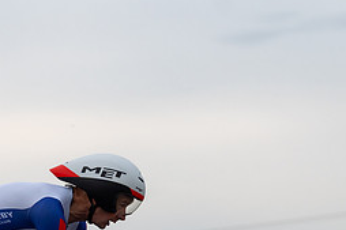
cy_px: 255
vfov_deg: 6.8
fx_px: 1931
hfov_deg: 10.2
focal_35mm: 201
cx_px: 23
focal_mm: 88
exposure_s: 1/800
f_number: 3.5
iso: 1000
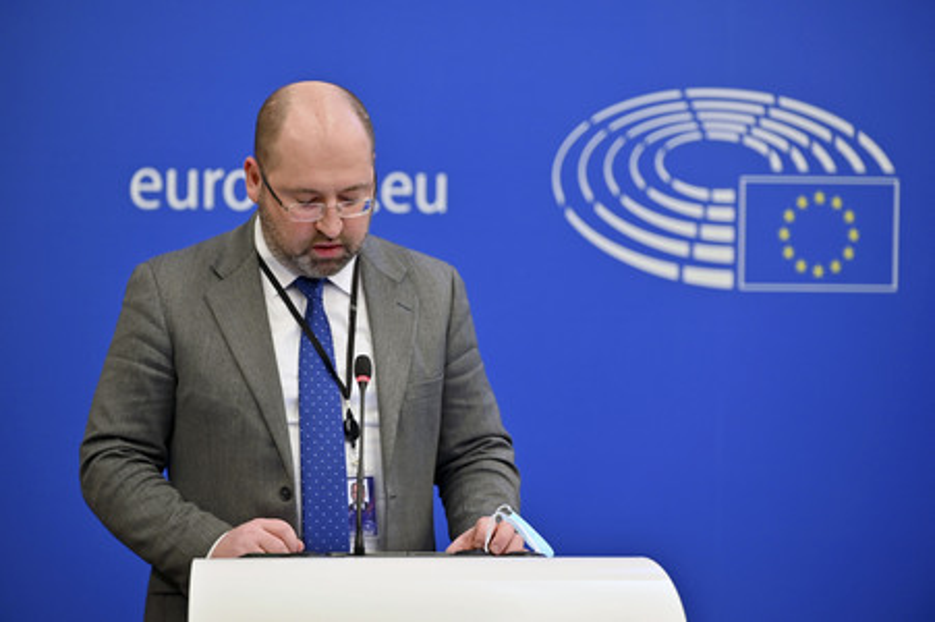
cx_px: 468
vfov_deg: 10.1
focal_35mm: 135
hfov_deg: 15.2
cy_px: 311
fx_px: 3504
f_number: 2.8
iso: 400
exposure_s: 1/100
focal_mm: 135
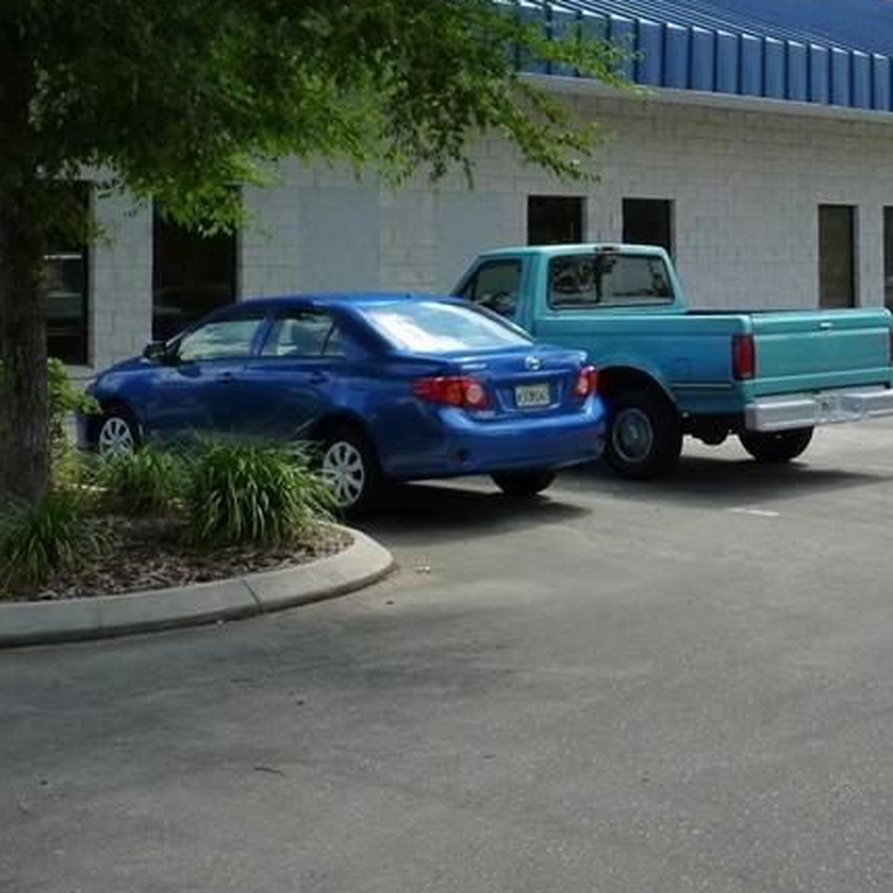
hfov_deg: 28.0
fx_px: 1722
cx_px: 795
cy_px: 189
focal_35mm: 59
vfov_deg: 28.5
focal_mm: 5
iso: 160
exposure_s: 1/640
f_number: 3.3
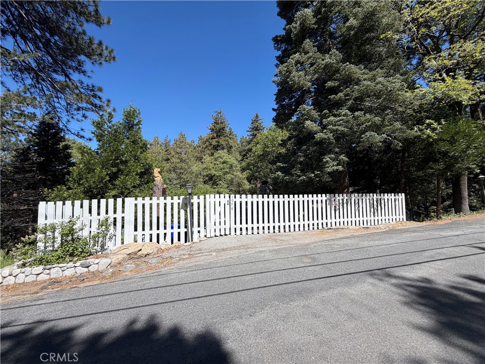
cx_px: 242
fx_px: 196
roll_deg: +0.6
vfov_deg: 85.7
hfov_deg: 102.1
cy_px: 182
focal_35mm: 14
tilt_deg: +3.5
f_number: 2.2
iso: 20
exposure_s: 1/770
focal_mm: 2.22
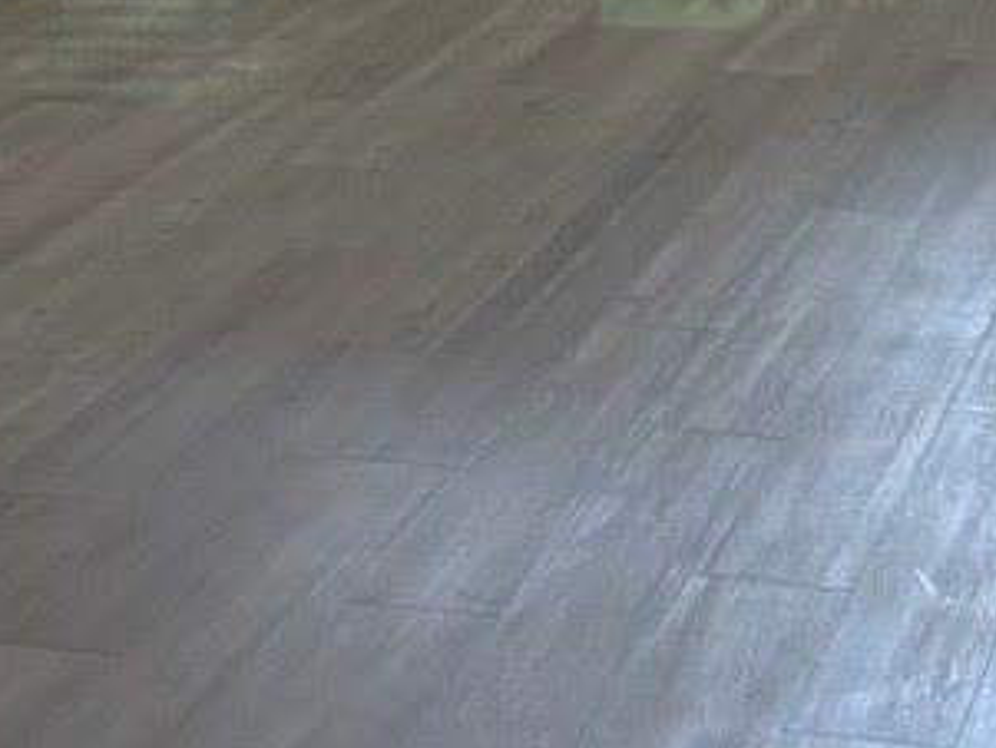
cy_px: -437
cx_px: 602
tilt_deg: -5.3
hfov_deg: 14.3
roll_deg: -1.9
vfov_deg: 10.3
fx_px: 3972
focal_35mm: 138
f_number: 1.6
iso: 160
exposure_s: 1/60
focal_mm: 5.96
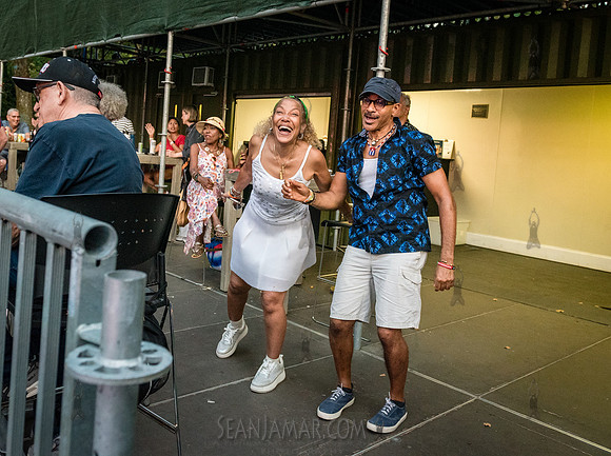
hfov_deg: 57.2
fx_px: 560
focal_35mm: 32
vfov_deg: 44.0
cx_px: 283
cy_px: 176
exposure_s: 1/320
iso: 4000
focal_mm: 24
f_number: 4
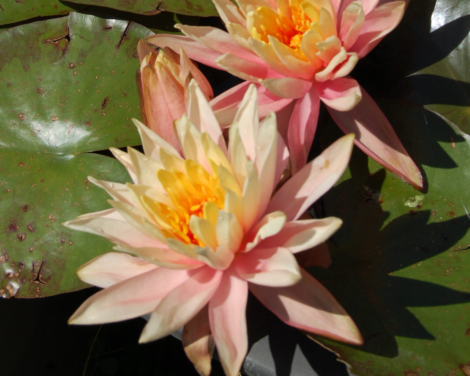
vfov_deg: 16.0
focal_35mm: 94
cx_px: 233
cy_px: -1
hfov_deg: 20.4
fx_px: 1308
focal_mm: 40
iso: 200
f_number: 11
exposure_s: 1/500
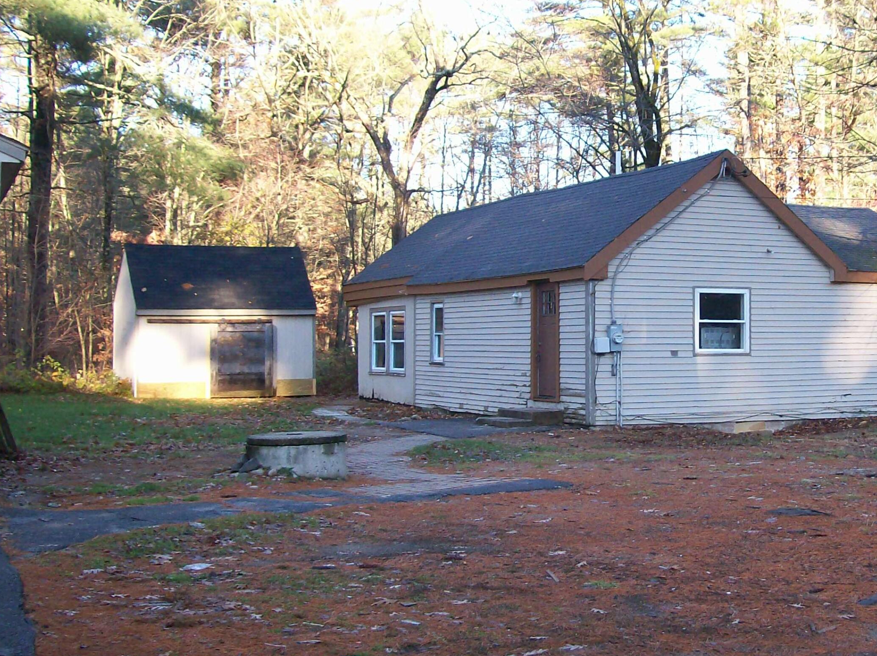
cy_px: 289
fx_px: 1316
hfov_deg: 36.5
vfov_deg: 28.0
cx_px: 580
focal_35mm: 52
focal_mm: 6
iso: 80
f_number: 2.7
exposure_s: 1/108
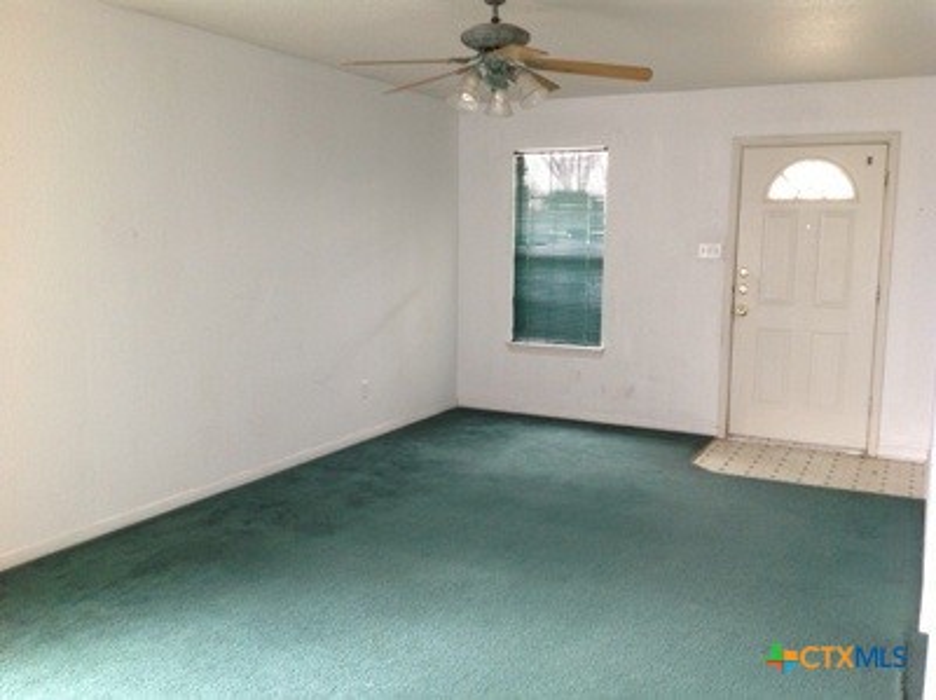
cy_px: 350
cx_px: 468
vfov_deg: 40.6
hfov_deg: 52.7
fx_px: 945
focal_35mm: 35
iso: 125
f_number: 2.4
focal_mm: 4.28
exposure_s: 1/15
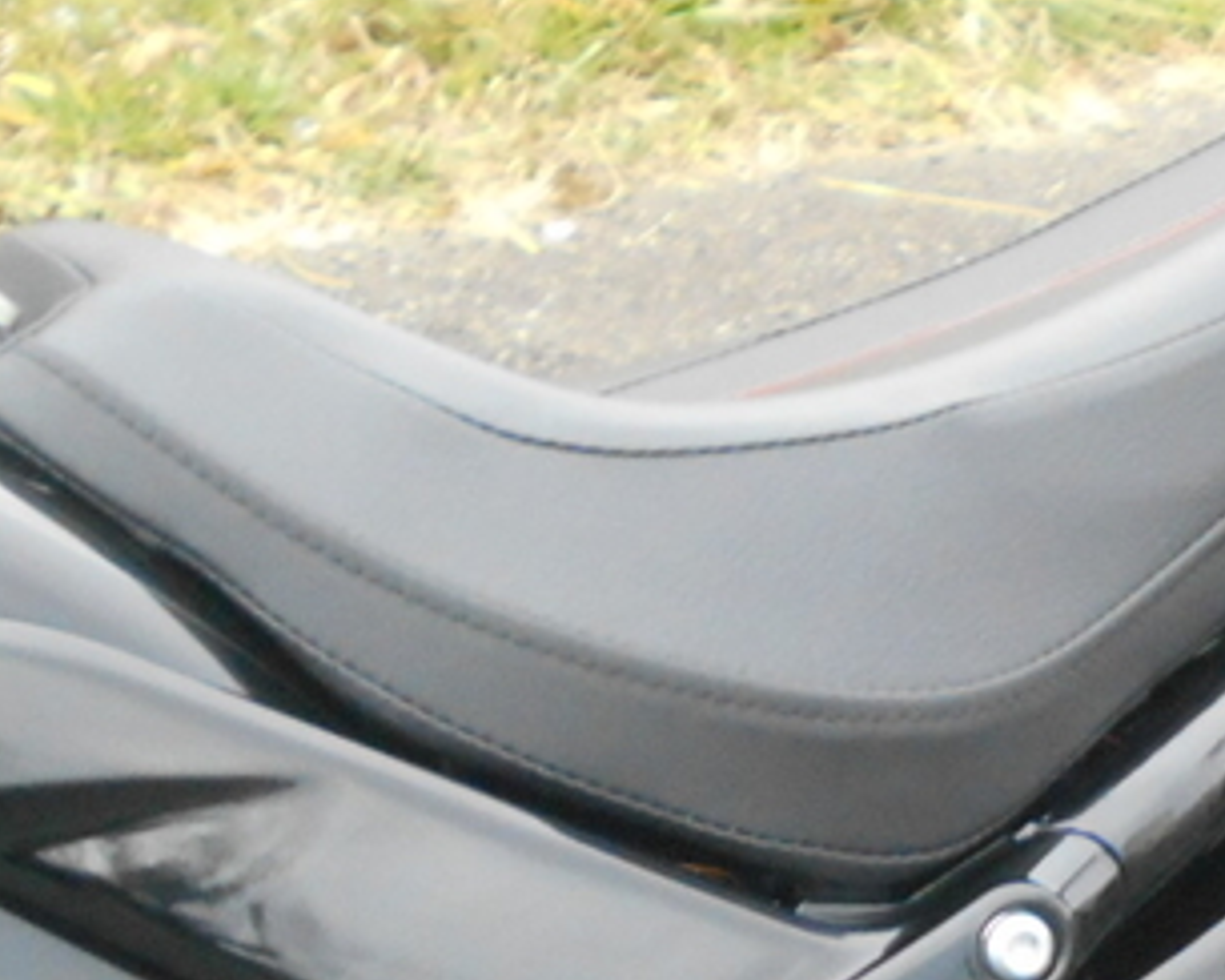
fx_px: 6127
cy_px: 1221
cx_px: 1924
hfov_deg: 10.9
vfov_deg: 9.0
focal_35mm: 169
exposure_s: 1/250
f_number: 4.2
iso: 320
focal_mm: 7.7
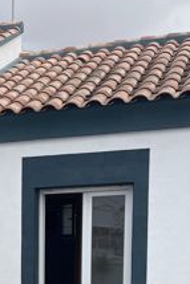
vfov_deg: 21.4
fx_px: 703
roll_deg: +1.5
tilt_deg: -7.0
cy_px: 333
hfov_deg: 14.5
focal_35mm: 89
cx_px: -76
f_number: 1.6
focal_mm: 4.2
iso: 32
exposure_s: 1/2132
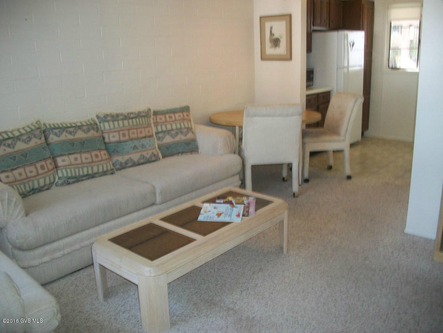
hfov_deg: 56.8
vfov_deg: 44.2
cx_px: 222
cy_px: 166
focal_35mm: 32
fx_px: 410
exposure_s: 1/30
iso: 160
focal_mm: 5.7
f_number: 2.9
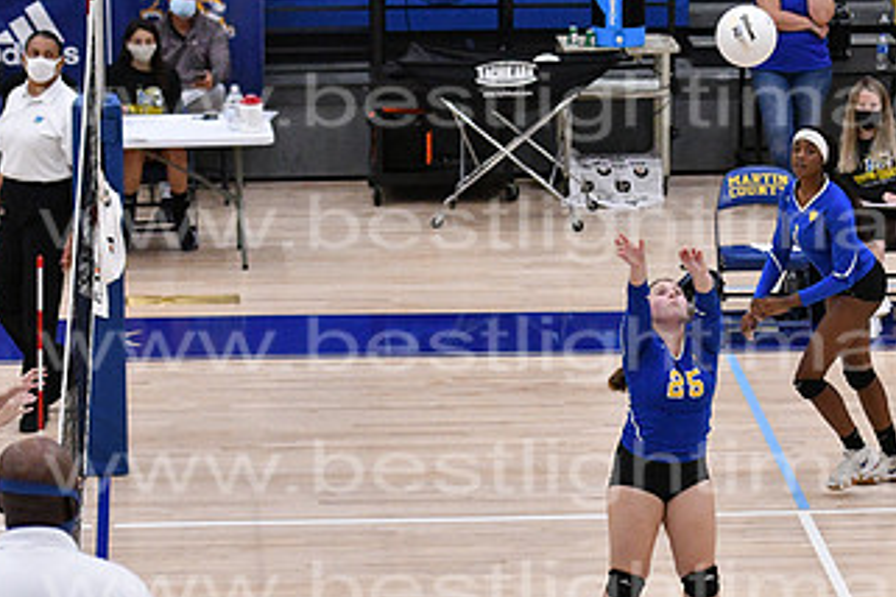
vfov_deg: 7.2
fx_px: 4729
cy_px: 534
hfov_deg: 10.8
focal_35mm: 190
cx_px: 681
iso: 6400
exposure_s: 1/1250
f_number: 3.2
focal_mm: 70
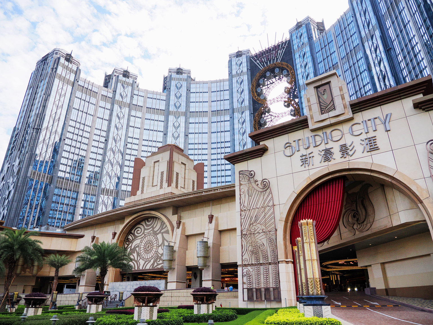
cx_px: 216
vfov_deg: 56.8
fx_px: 300
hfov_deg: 71.6
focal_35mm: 24
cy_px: 162
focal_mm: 12
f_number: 4.5
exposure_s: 1/2500
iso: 1000
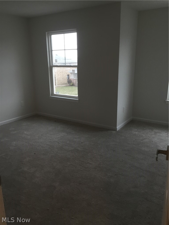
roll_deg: +0.7
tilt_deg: -15.2
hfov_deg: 48.2
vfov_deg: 61.7
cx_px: 84
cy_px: 112
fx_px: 189
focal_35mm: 29
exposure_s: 1/30
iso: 40
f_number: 2.2
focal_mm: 4.15
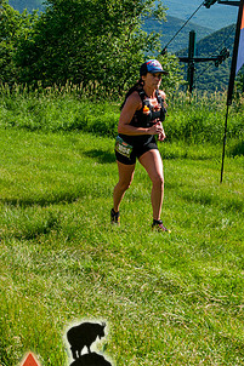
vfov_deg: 26.7
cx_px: 160
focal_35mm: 76
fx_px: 773
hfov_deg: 17.9
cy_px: 184
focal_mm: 34
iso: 200
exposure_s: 1/400
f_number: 8
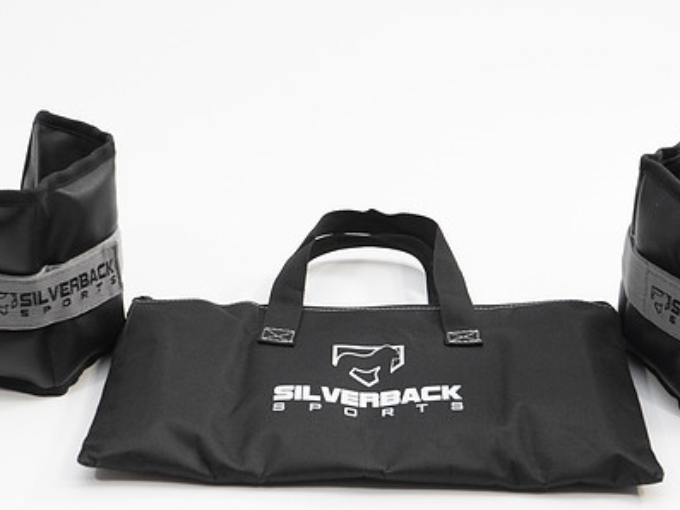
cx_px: 318
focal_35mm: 57
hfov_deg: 33.8
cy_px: 282
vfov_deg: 25.7
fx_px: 1120
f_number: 9
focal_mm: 34
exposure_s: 1/80
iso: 1000
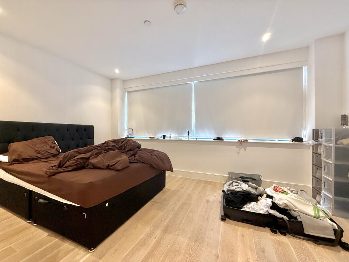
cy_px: 131
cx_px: 174
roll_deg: -0.2
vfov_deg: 85.7
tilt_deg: -0.7
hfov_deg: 102.1
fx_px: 141
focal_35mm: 14
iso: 250
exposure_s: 1/100
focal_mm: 2.22
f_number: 2.2
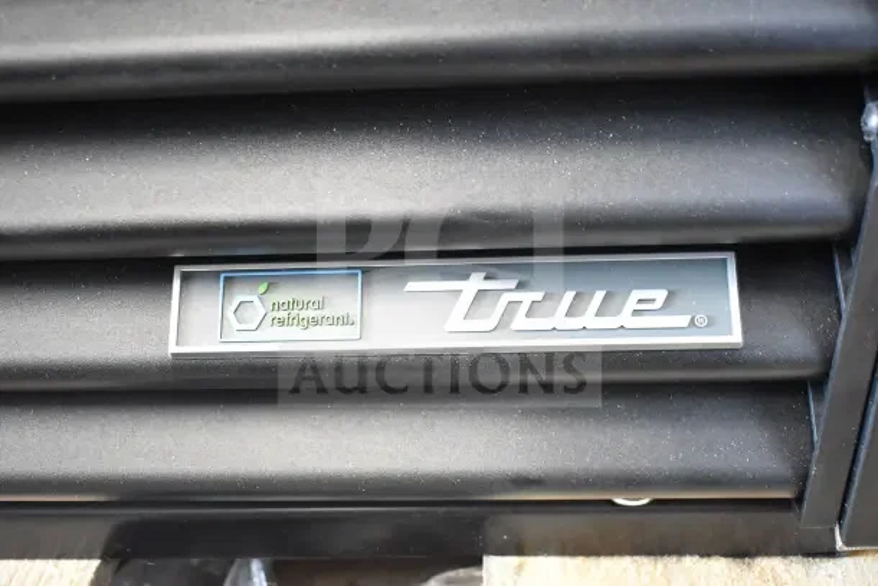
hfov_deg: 47.9
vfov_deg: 33.0
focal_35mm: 40
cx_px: 439
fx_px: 988
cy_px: 293
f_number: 4
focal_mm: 27
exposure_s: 1/40
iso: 5600
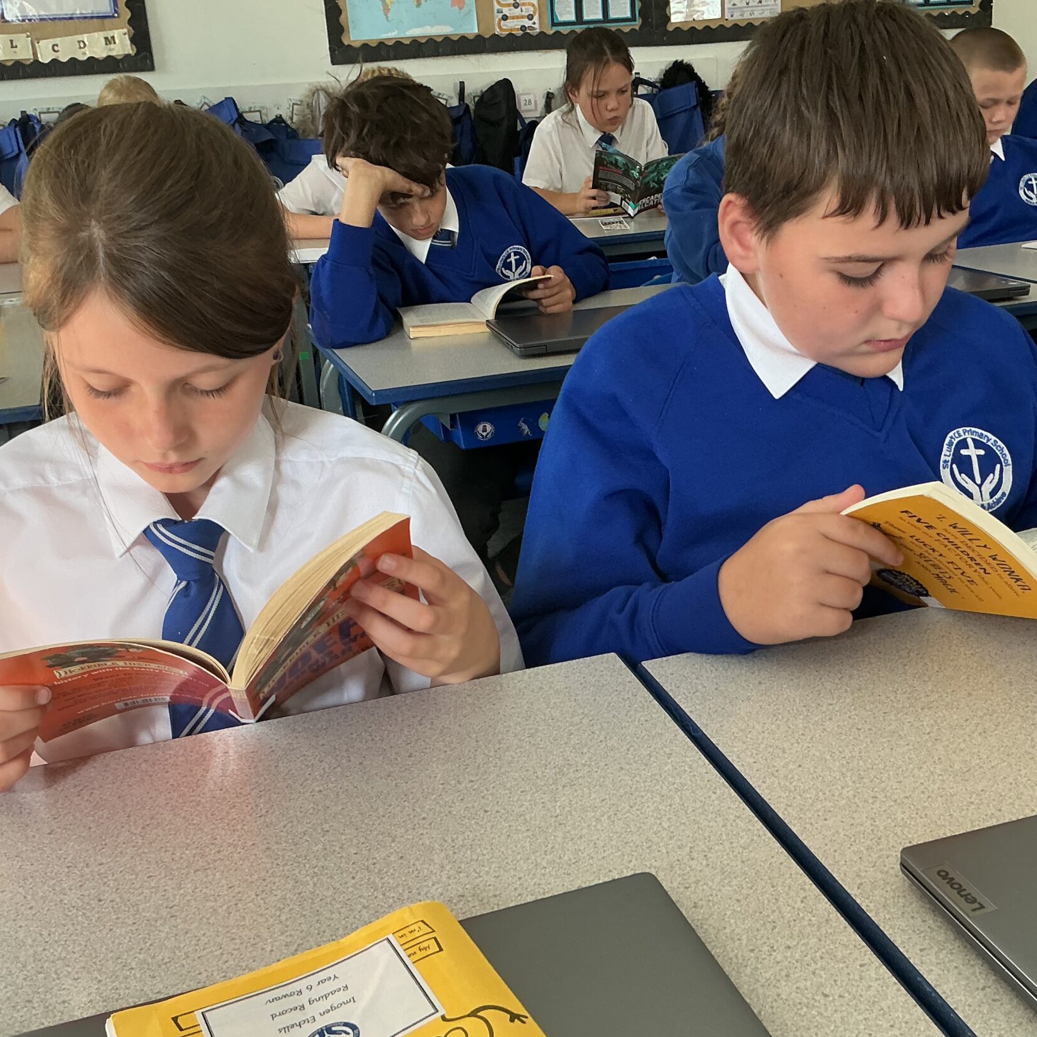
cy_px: 513
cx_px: 594
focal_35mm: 40
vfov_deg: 41.9
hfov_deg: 41.8
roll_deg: +3.0
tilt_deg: -18.9
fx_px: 1356
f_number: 1.8
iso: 50
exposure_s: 1/50
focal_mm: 3
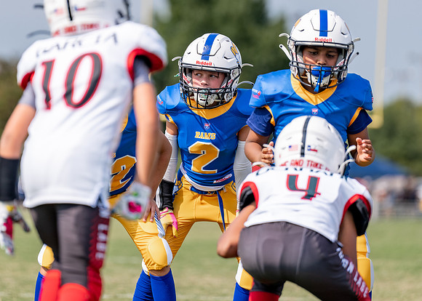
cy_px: 89
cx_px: 194
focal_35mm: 302
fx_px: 3619
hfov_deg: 6.7
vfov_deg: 4.8
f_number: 3.2
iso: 100
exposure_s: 1/2000
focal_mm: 200
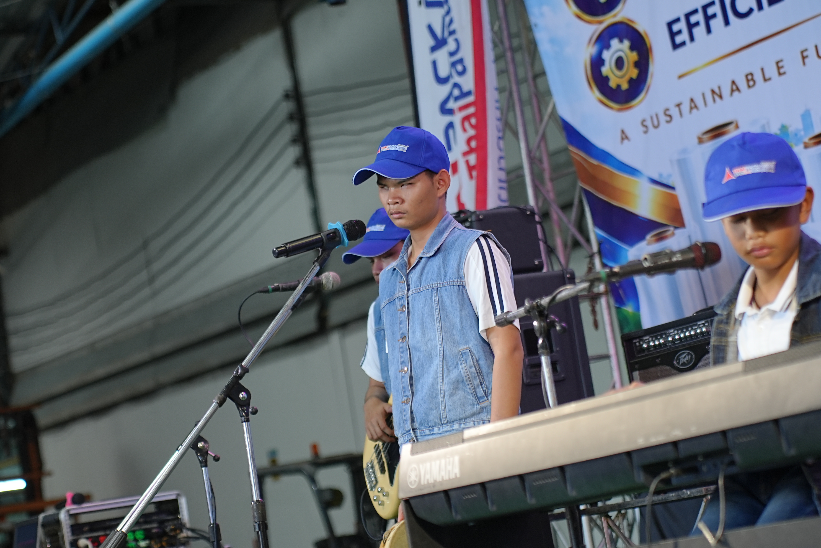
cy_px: 274
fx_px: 2554
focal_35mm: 112
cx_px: 410
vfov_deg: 12.2
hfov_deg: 18.3
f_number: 2.8
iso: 320
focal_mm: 75
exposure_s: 1/100
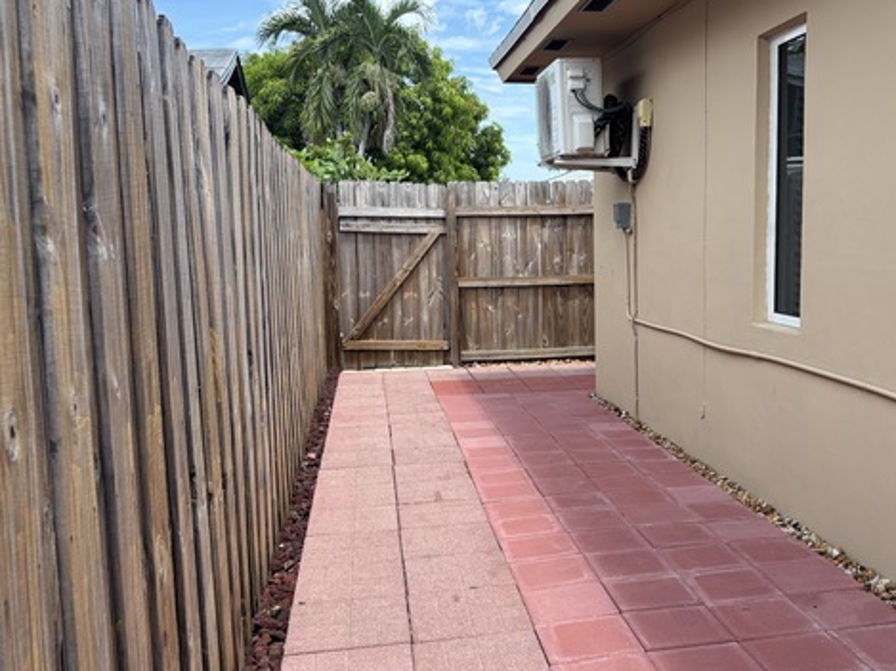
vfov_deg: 38.6
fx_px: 957
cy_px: 375
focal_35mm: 37
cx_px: 572
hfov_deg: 49.6
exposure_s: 1/1115
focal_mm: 5.96
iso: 50
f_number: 1.6
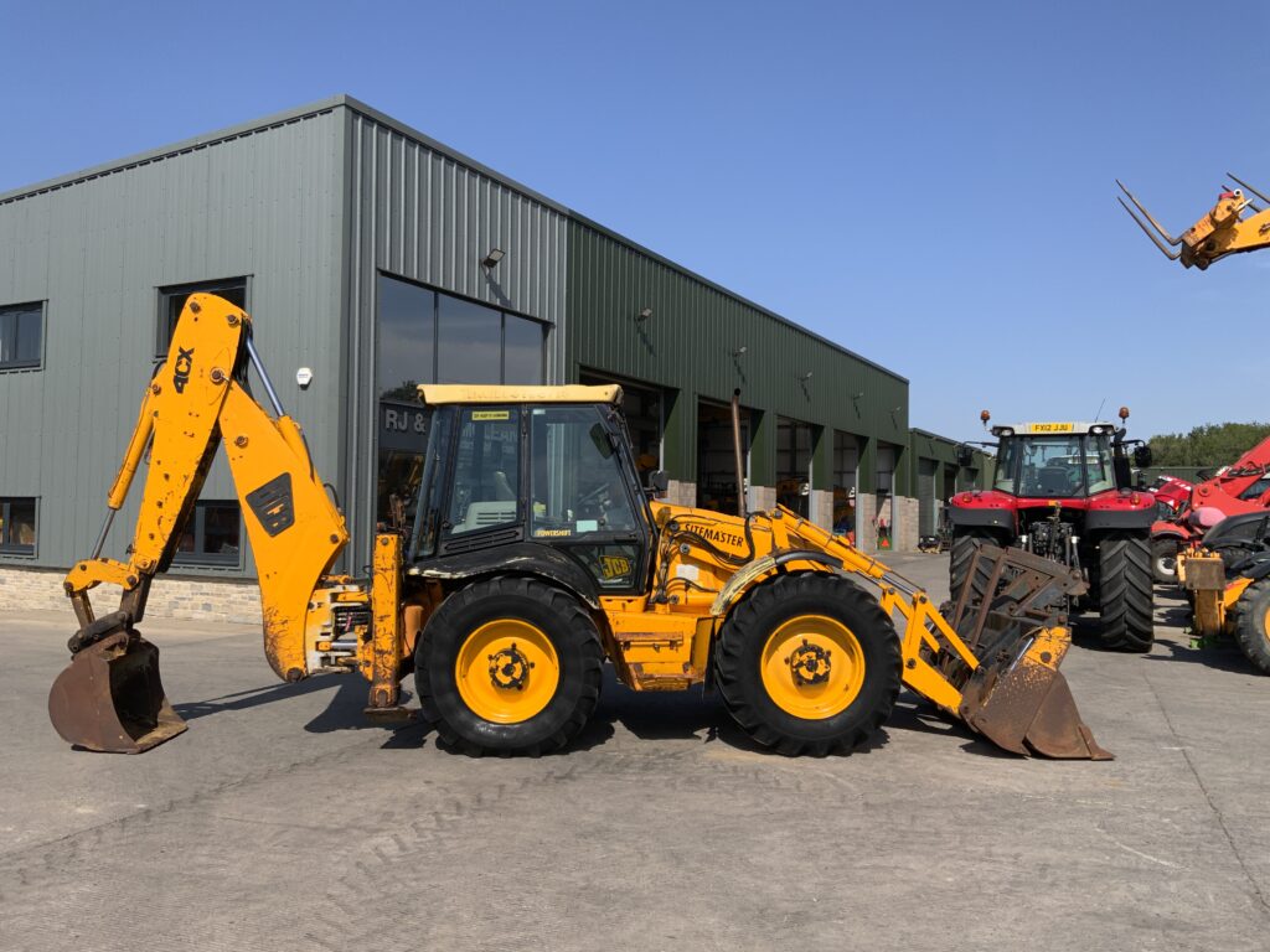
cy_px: 476
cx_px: 635
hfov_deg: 61.7
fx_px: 1064
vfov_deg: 48.2
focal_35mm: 29
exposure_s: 1/2227
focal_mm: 3
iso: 16
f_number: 1.8
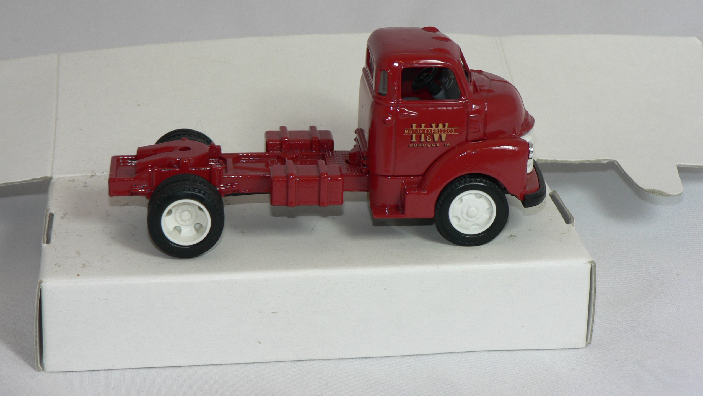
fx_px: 1678
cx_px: 349
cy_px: 155
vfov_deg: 13.4
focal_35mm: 90
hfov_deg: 23.7
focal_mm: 13.7
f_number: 3.2
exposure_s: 1/60
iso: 80
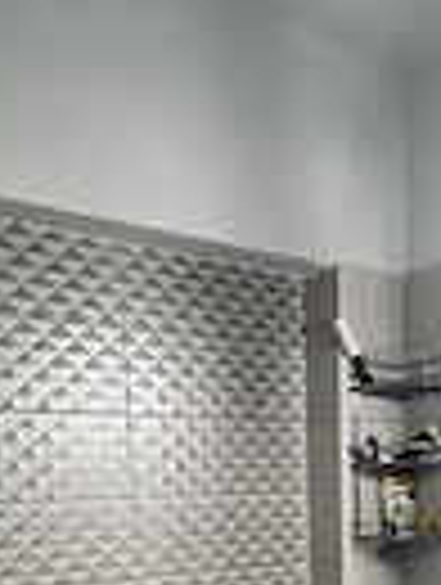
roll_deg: +0.4
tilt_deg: -8.2
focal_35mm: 43
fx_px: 728
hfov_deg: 31.9
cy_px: 572
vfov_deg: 39.2
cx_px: 405
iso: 200
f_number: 2.2
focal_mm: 2.22
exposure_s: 1/50
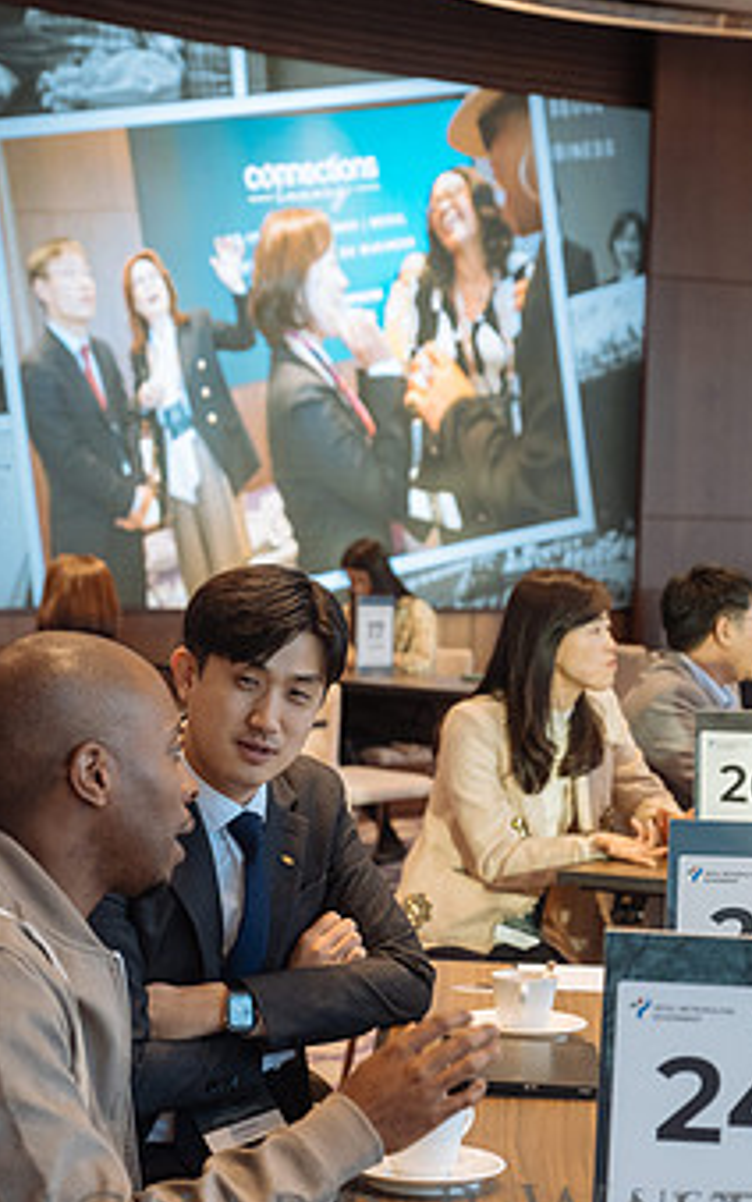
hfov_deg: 15.5
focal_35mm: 84
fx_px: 2753
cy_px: 699
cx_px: 429
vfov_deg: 24.6
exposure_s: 1/250
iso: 1600
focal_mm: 41.4
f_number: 3.2
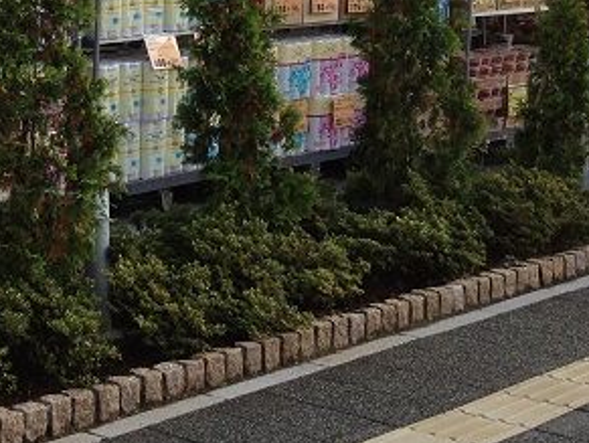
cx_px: 28
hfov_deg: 19.5
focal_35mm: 98
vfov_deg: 14.6
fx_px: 1670
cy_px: -97
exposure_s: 1/347
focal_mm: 4.28
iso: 64
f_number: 2.4
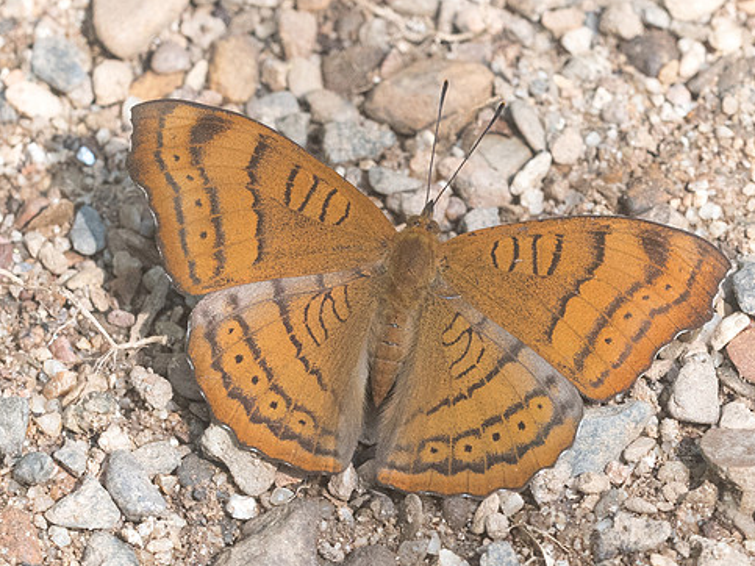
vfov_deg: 2.5
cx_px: 379
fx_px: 12931
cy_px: 371
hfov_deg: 3.3
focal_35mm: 593
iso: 800
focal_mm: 150
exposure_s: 1/250
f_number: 8
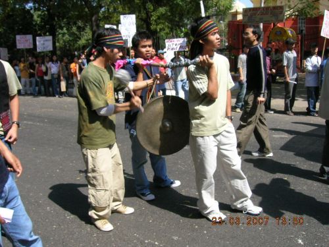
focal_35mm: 34
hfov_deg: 54.0
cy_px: 124
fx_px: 323
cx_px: 164
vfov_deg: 41.8
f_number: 4.9
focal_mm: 5.7
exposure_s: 1/214
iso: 50
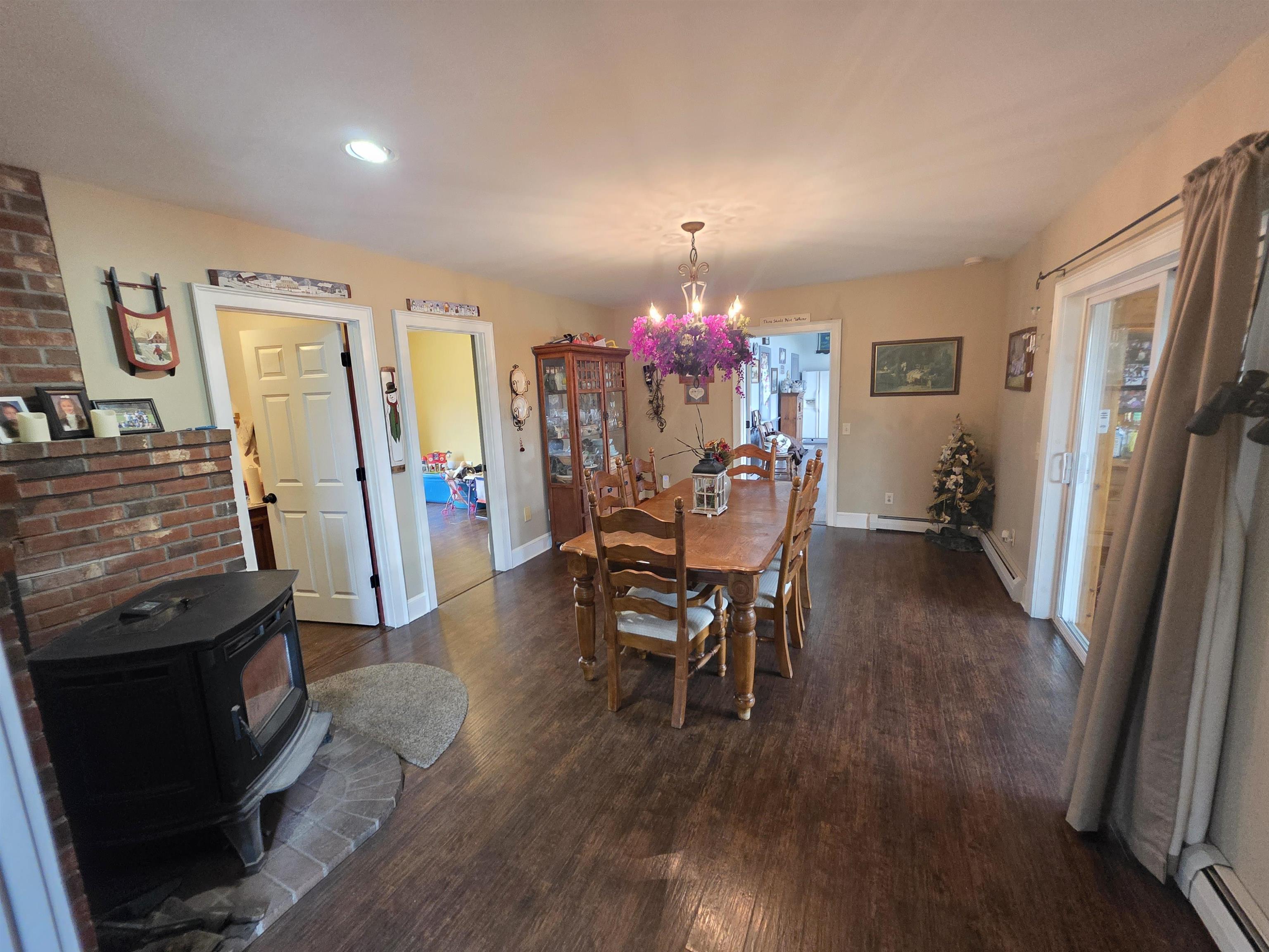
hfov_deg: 106.2
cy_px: 476
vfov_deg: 89.9
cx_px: 634
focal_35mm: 13
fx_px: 477
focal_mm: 2.2
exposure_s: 1/60
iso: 1250
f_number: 1.9
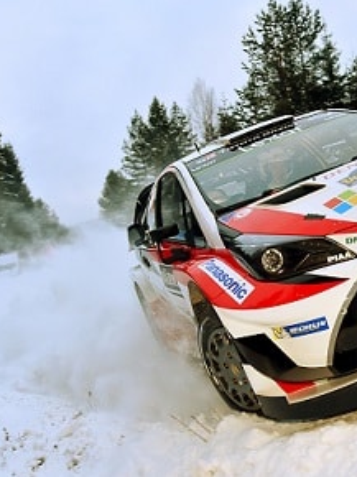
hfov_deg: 39.3
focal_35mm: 35
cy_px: 238
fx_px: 482
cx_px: 276
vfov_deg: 52.7
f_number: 4
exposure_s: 1/640
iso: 3200
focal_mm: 24
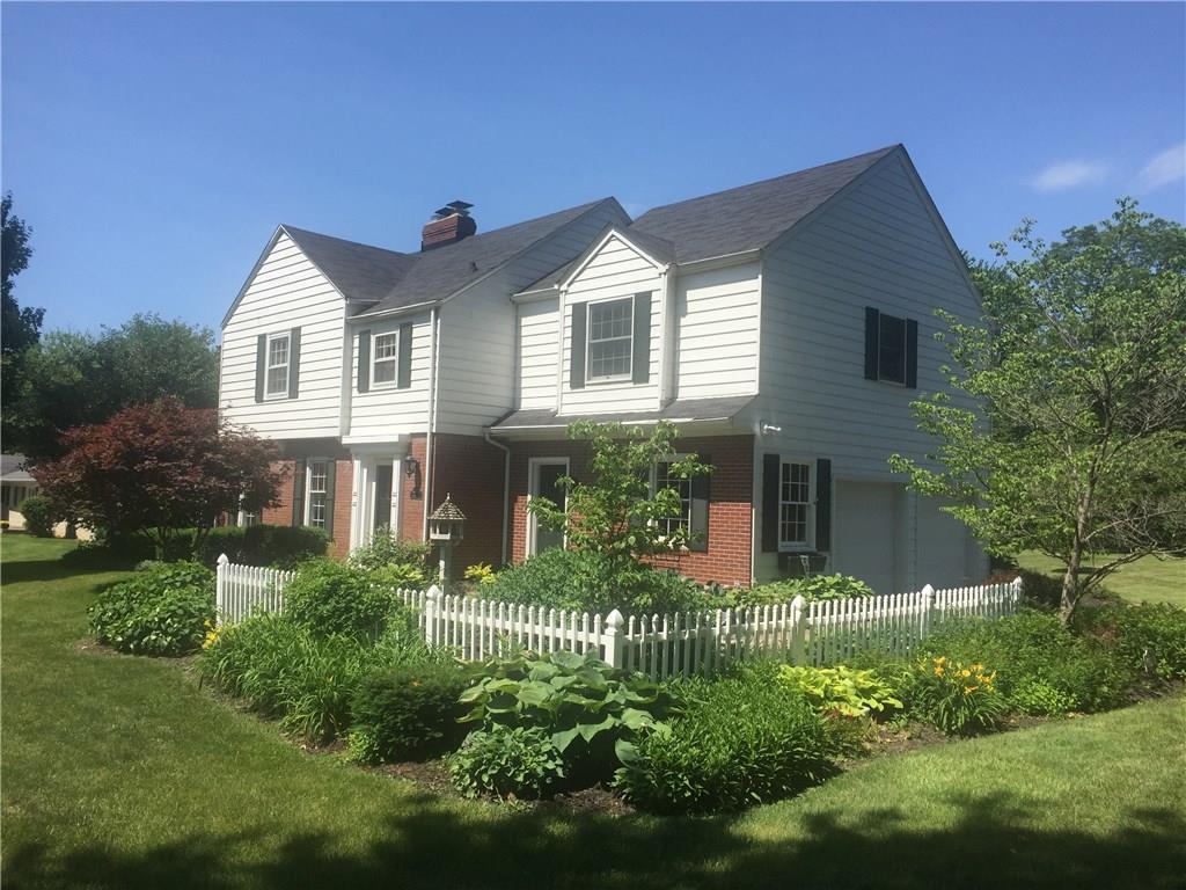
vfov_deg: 48.2
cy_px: 445
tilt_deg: +4.1
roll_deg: -2.9
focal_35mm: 29
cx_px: 593
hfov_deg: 61.7
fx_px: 994
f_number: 2.2
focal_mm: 4.15
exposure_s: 1/1980
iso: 32
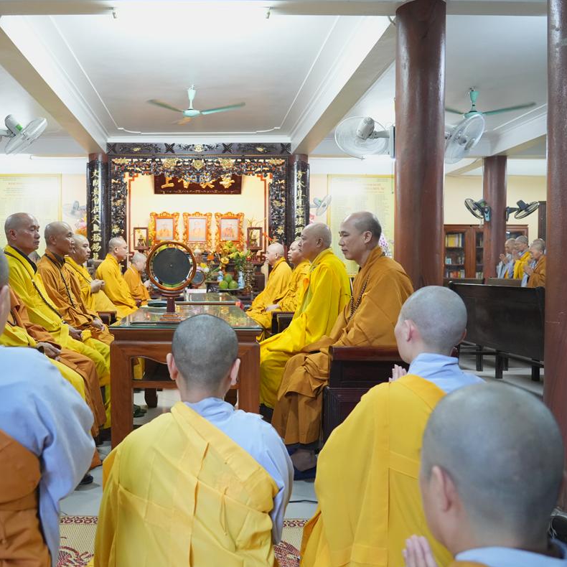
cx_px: 177
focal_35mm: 31
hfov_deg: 51.3
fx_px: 574
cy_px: 286
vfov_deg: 52.5
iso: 5000
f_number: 4
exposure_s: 1/100
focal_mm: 24
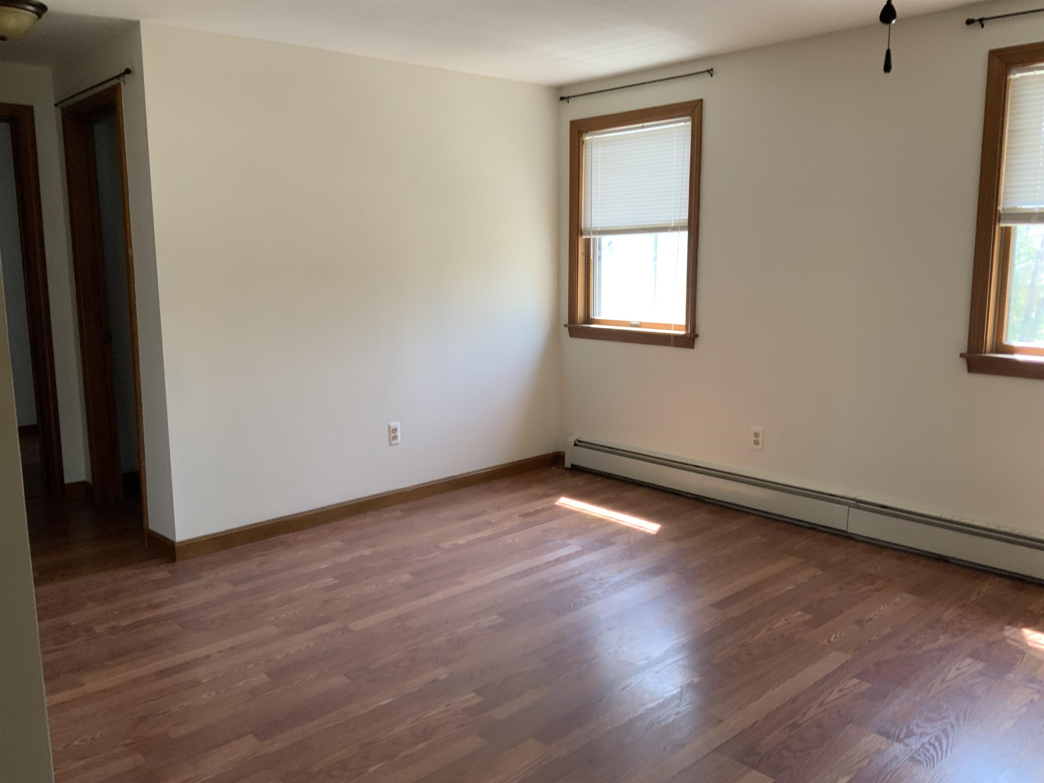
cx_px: 522
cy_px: 392
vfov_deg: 48.2
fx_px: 875
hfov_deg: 61.7
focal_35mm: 29
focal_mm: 3
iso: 64
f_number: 1.8
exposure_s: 1/73
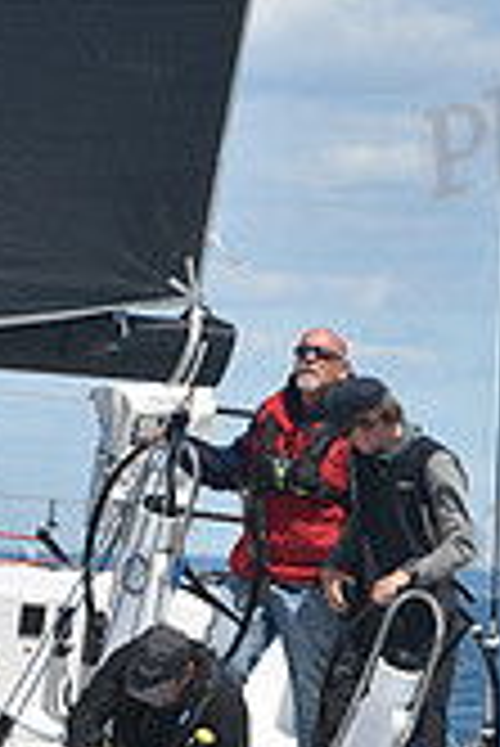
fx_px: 14490
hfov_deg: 2.0
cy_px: 796
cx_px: 191
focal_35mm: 697
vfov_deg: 3.0
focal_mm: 200
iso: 250
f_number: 10
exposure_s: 1/800
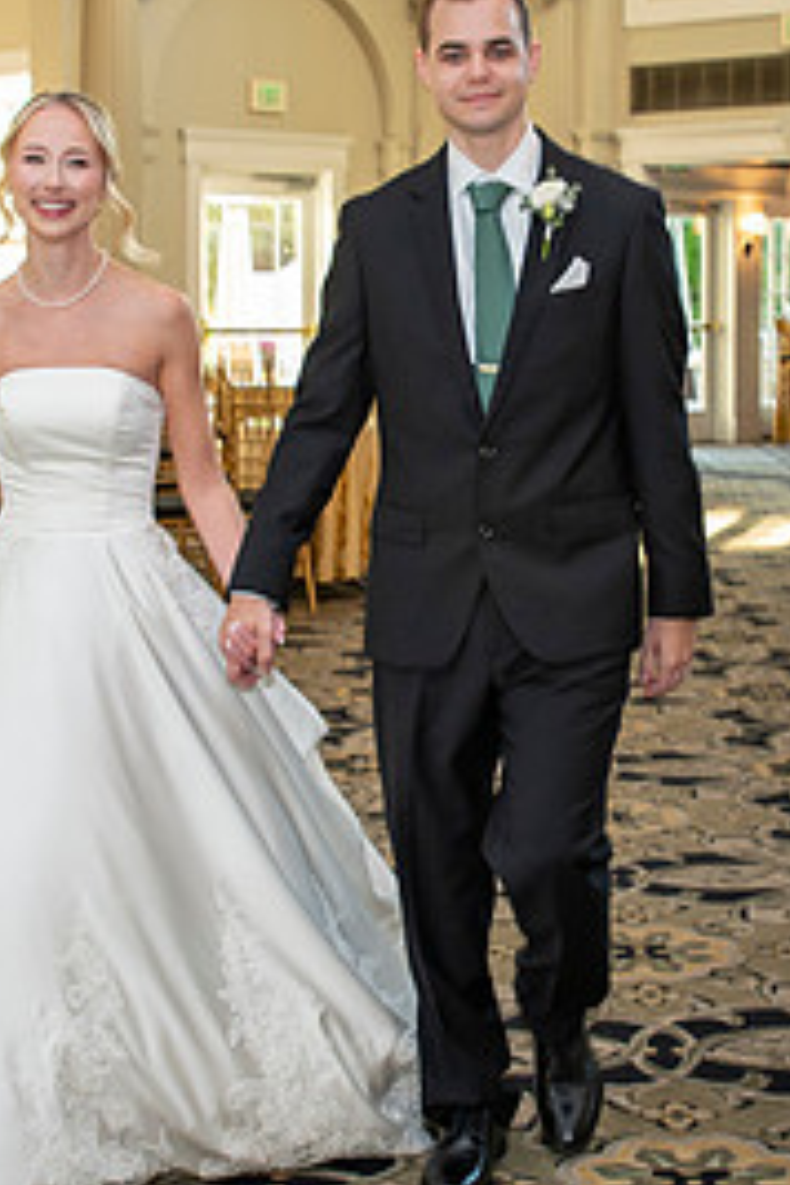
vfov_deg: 28.4
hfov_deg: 19.1
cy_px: 494
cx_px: 514
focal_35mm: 71
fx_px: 2337
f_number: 4.5
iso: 800
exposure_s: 1/80
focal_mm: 24
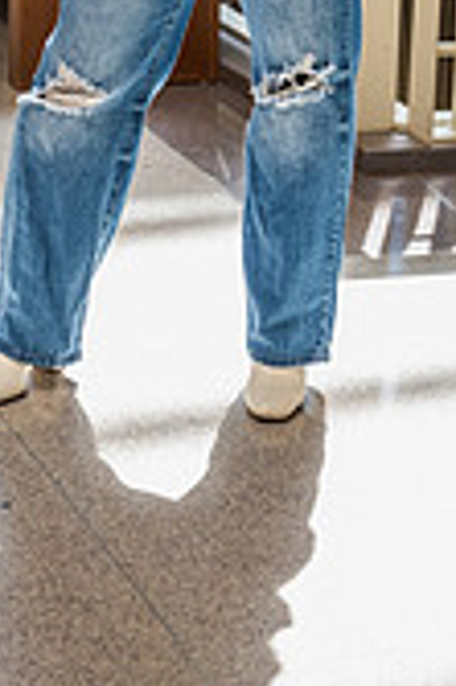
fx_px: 2818
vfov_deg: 13.5
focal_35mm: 148
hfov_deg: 9.2
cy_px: -119
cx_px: 164
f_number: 4.5
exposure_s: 1/200
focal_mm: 55
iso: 640
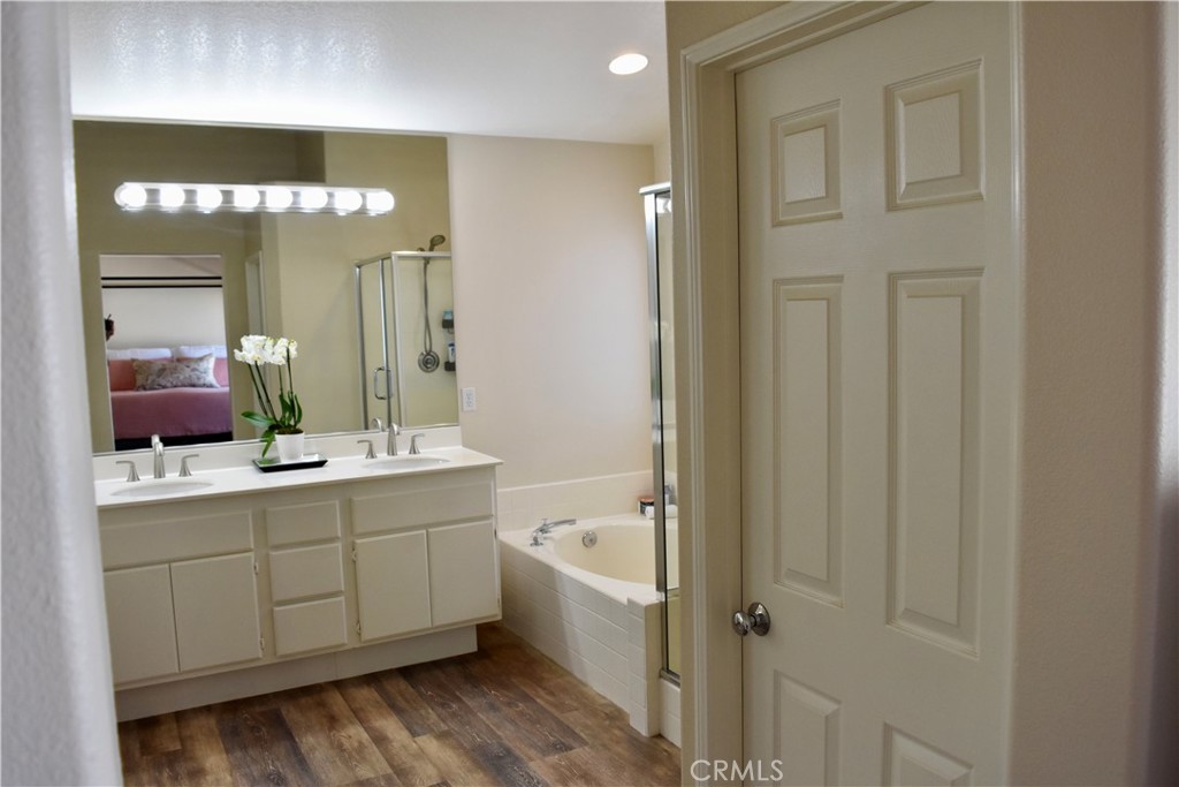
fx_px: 884
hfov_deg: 67.4
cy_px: 394
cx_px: 590
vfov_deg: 47.9
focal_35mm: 27
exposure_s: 1/125
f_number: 5.6
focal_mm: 18
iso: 800
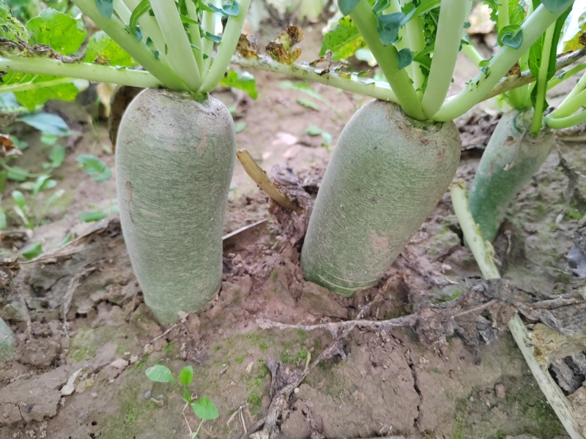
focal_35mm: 27
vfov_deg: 51.4
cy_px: 220
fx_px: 457
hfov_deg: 65.3
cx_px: 293
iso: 1000
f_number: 1.9
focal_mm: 5.52
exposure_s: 1/100
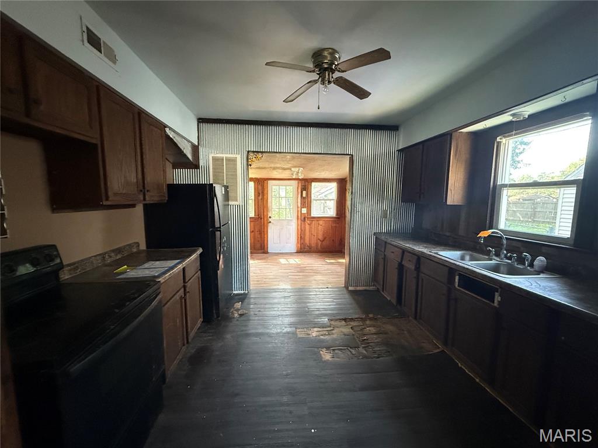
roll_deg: -0.6
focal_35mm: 14
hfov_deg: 102.1
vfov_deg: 85.7
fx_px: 242
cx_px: 299
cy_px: 224
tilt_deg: -6.4
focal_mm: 2.22
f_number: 2.2
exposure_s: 1/60
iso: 800
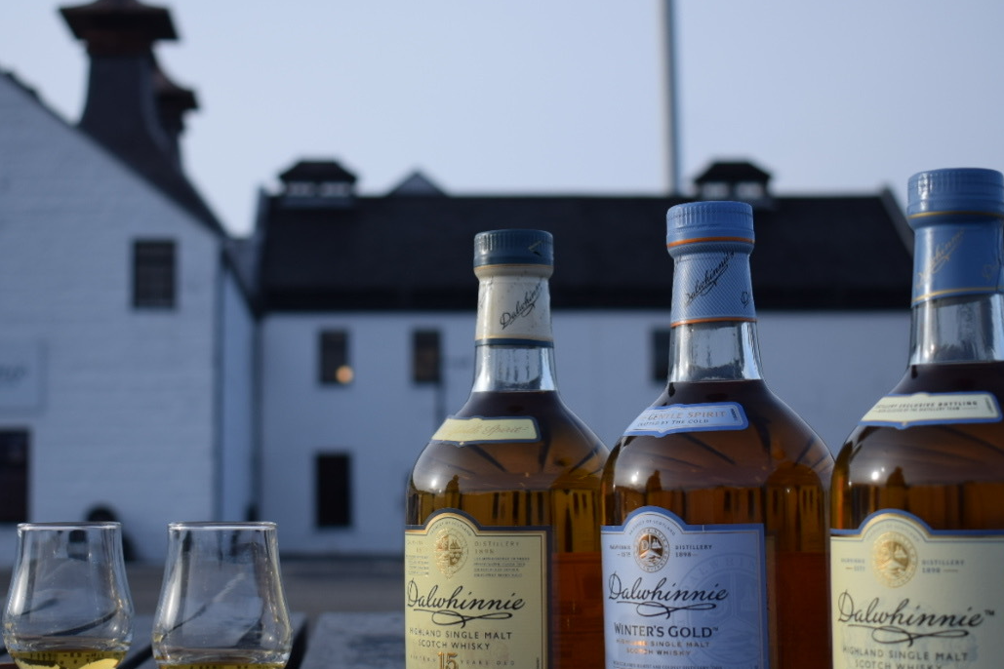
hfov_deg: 31.5
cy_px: 374
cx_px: 462
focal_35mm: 64
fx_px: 1779
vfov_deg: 21.3
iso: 100
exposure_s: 1/640
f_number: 4
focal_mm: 27
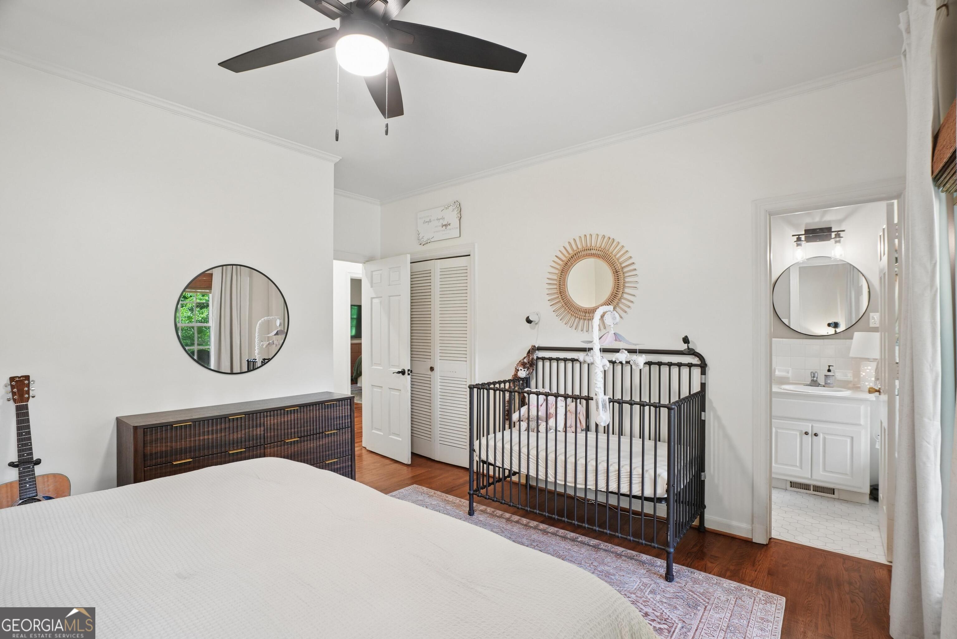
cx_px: 478
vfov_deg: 73.8
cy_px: 320
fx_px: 426
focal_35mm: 16
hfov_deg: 96.7
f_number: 8
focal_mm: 16
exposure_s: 1/3.33
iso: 320
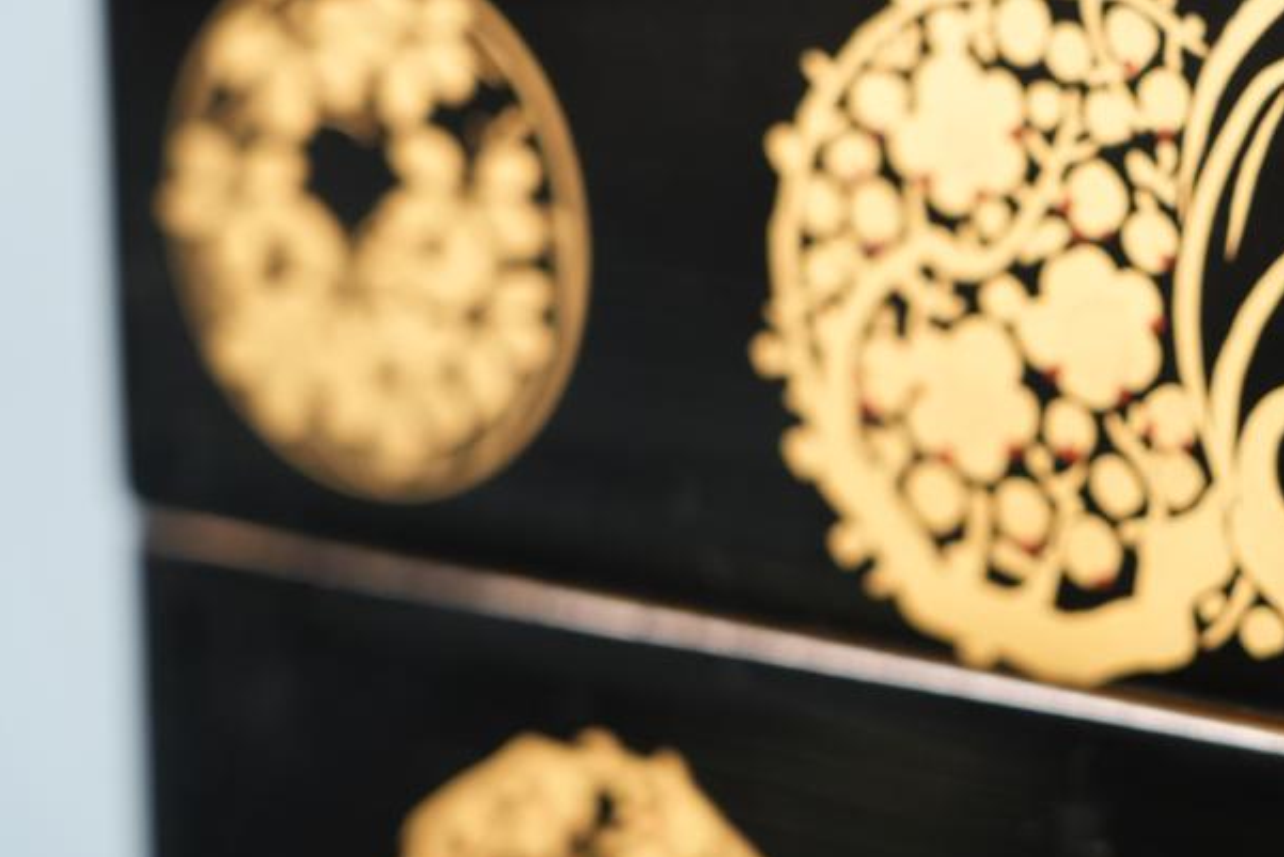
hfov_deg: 13.1
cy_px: 360
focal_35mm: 155
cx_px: 1154
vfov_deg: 8.9
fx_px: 5529
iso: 1600
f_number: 4
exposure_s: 1/100
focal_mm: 86
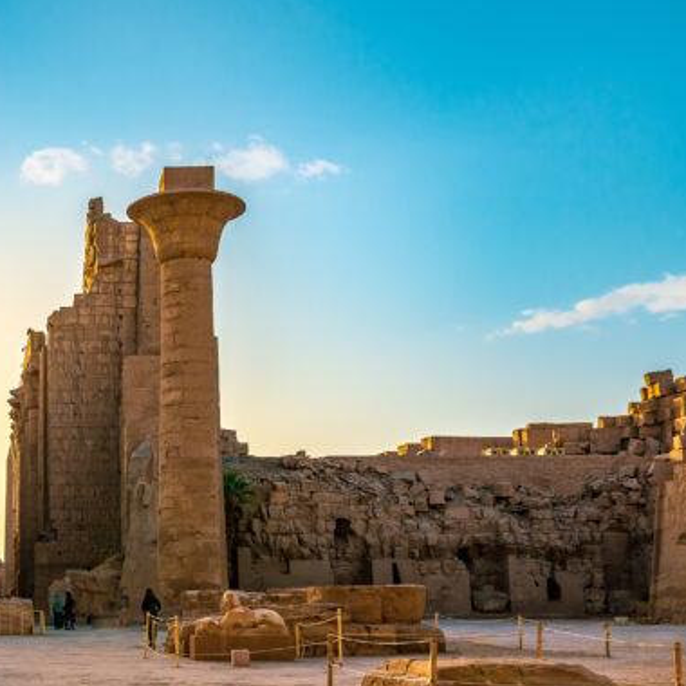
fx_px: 1233
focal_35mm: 55
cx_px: -52
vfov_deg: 30.5
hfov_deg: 28.5
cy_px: 525
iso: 160
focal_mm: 24
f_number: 9
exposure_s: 1/250
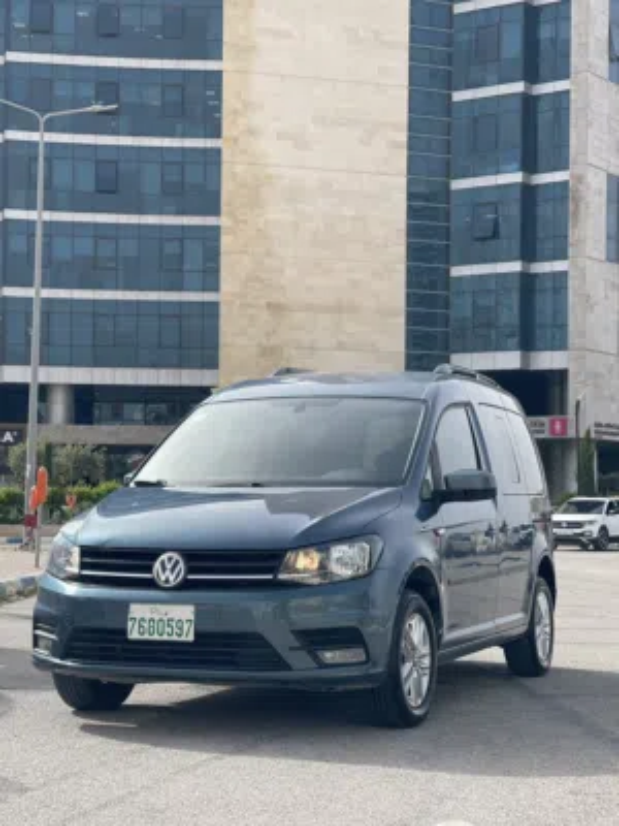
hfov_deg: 22.9
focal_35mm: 64
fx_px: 1526
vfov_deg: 30.3
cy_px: 413
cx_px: 310
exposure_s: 1/840
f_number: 2.2
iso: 32
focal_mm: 7.5
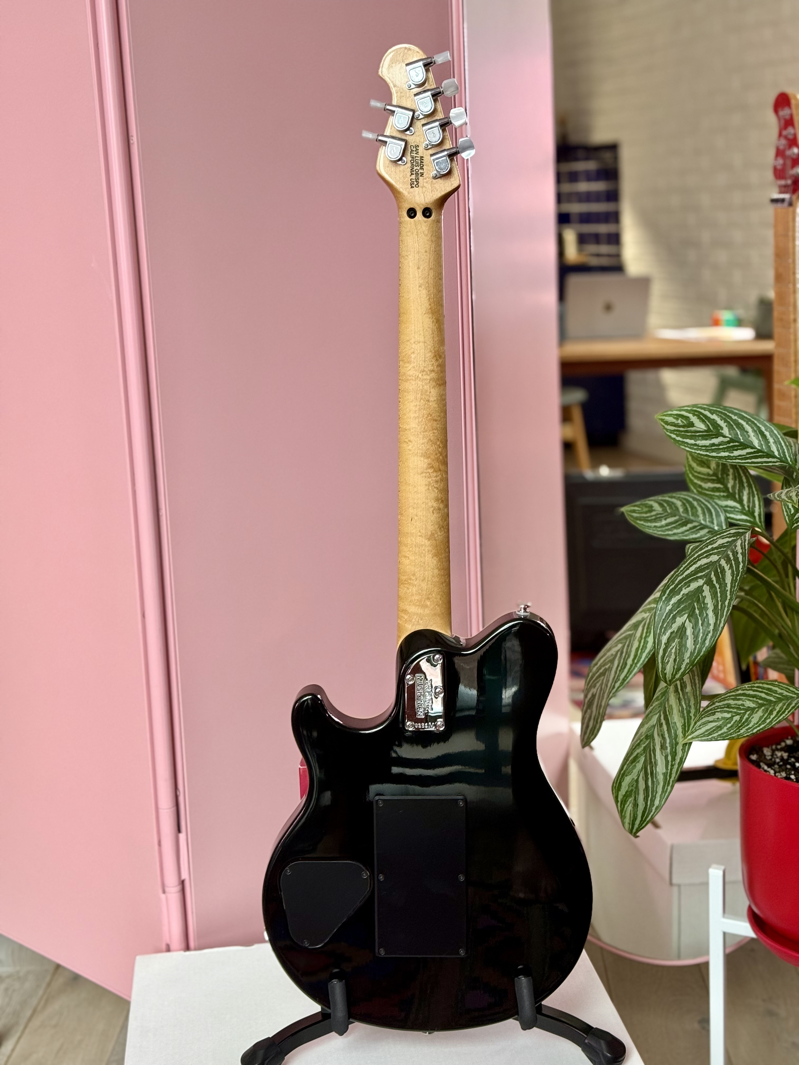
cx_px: 400
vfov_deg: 39.7
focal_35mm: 48
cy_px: 532
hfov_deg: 30.3
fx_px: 1477
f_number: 1.78
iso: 125
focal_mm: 6.76
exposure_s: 1/50
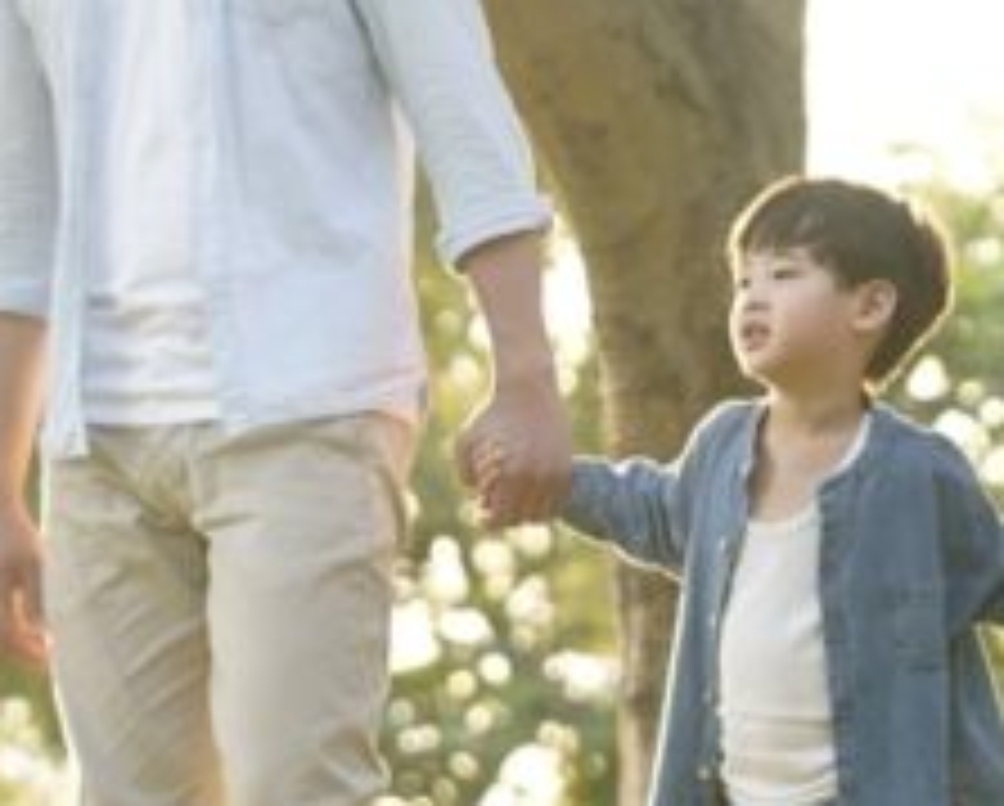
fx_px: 9224
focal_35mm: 310
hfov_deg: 6.2
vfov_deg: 5.0
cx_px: 572
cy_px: 304
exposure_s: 1/250
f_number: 2.8
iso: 200
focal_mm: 72
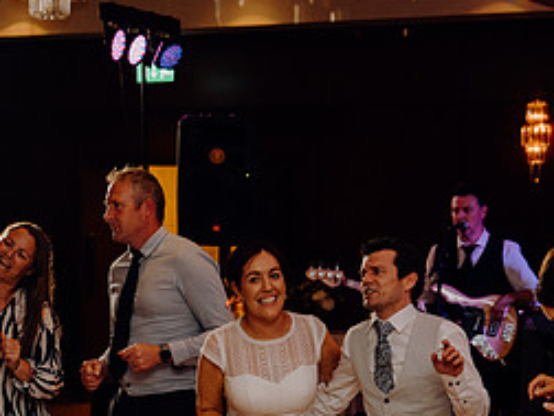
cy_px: 410
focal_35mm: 102
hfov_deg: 19.3
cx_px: 268
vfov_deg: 14.3
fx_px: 1632
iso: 1250
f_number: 2.8
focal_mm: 46
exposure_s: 1/160
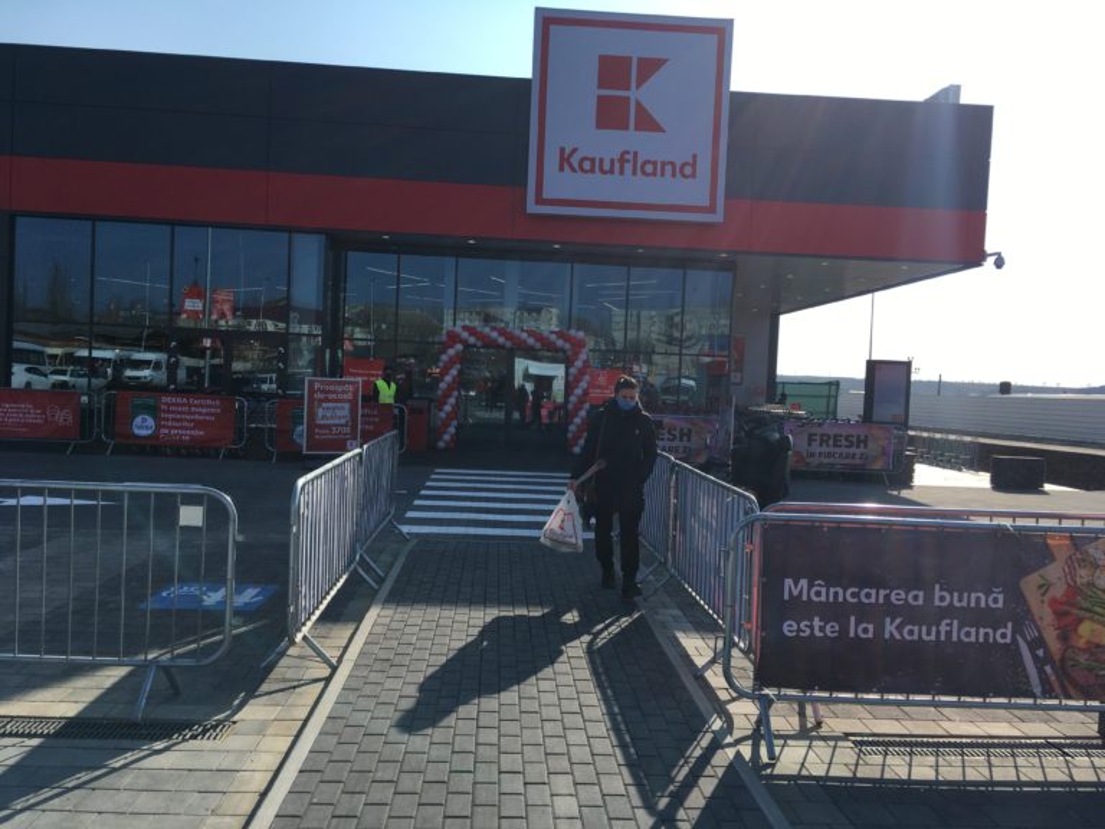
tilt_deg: -2.0
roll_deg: -1.8
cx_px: 552
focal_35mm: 29
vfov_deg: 48.2
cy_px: 414
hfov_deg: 61.7
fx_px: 926
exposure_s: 1/1832
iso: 25
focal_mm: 4.15
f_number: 2.2
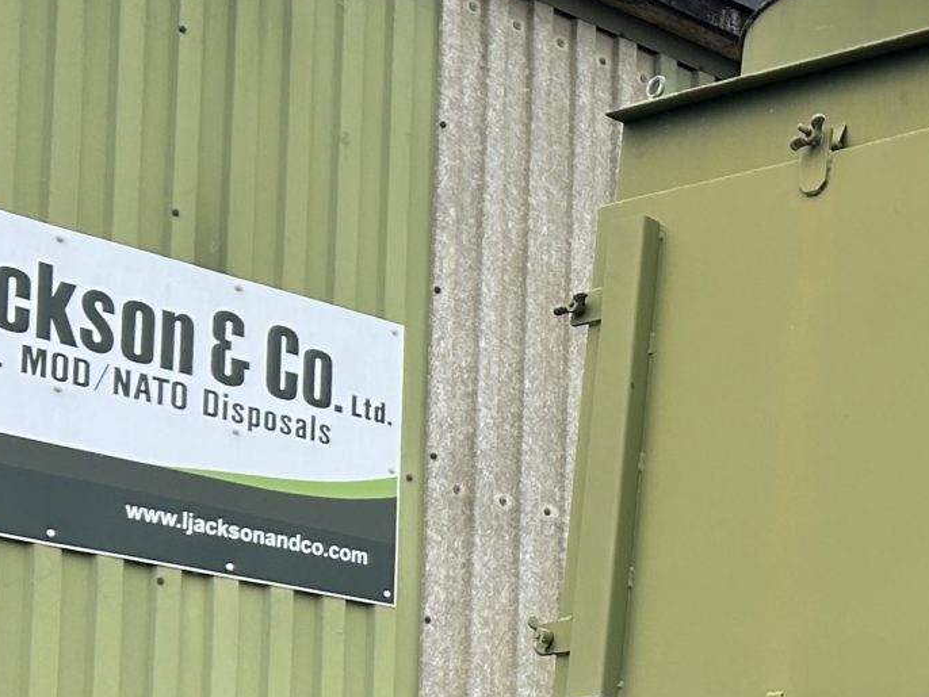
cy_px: 839
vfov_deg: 14.7
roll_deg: -0.5
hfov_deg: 18.5
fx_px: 2604
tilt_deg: +7.6
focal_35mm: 97
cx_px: 1285
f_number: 1.5
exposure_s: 1/1645
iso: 50
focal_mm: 5.7
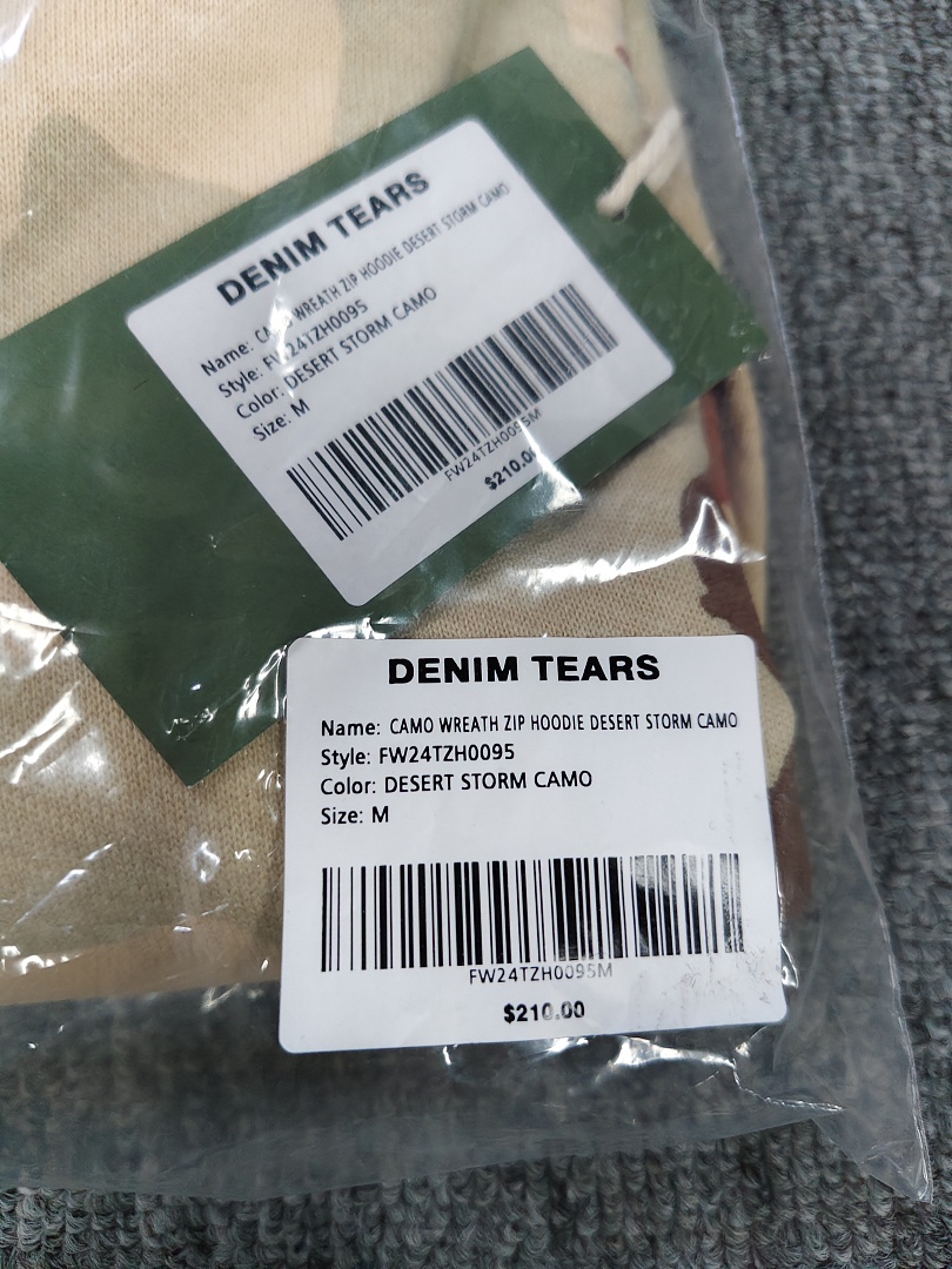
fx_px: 880
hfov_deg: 56.8
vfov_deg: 71.6
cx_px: 476
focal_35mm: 24
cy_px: 634
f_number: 1.88
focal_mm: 5.56
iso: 214
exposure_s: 1/50
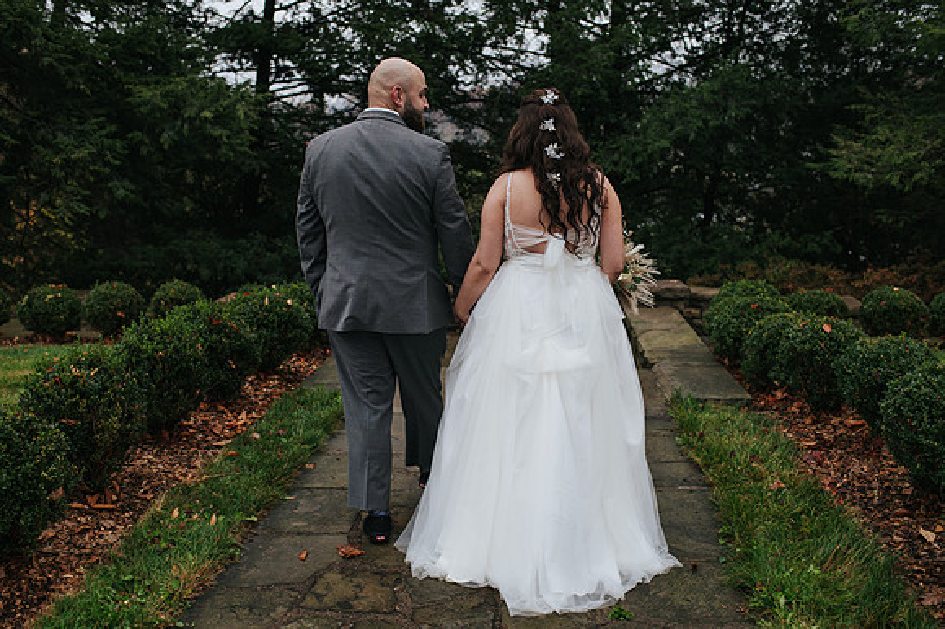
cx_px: 451
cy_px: 308
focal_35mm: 37
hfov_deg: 52.4
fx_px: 961
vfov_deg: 36.2
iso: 800
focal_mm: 35
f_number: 3.2
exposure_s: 1/320
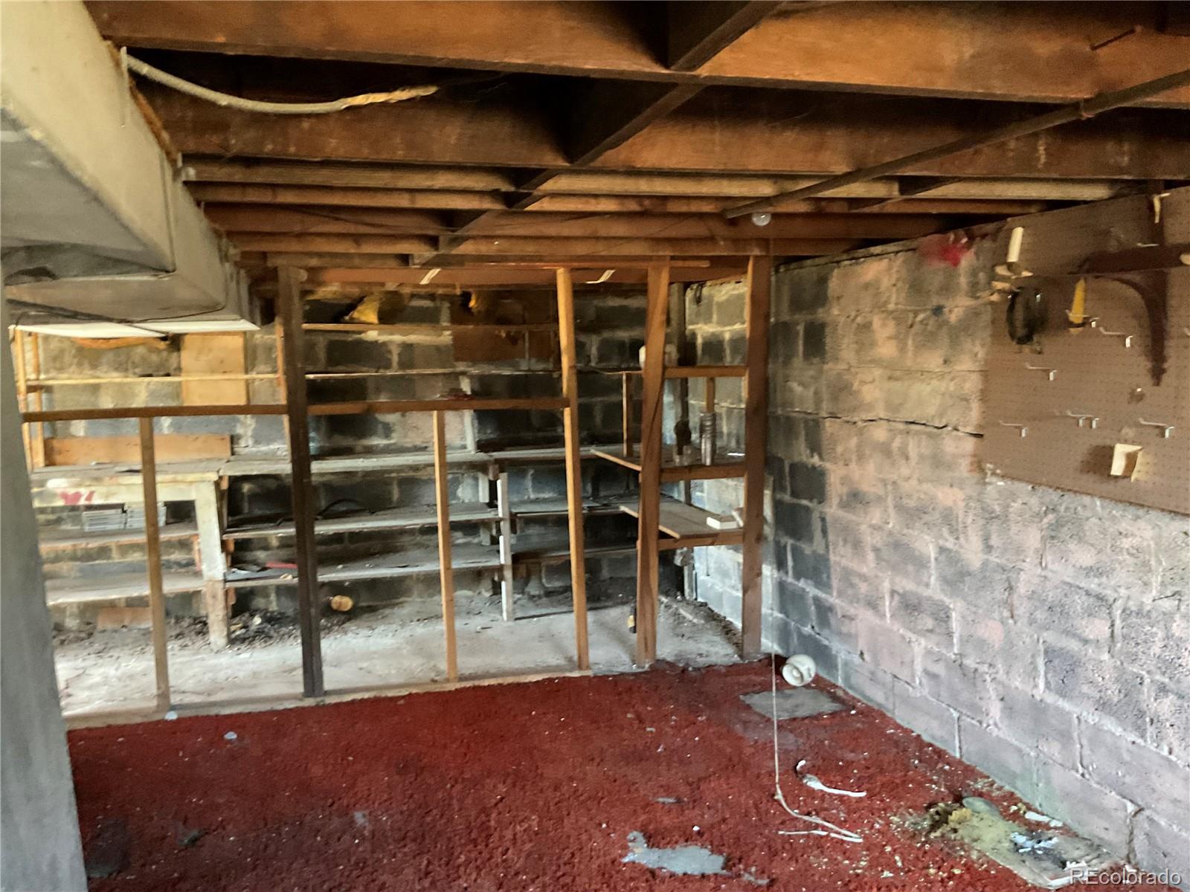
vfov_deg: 48.2
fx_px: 997
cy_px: 446
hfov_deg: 61.7
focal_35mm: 29
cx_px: 595
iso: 500
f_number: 1.8
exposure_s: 1/30
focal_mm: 3
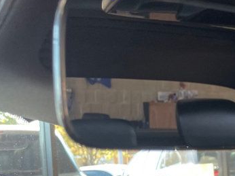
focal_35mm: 77
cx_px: 318
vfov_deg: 19.0
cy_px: 136
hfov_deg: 22.3
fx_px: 522
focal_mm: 4.2
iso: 125
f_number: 1.6
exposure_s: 1/107
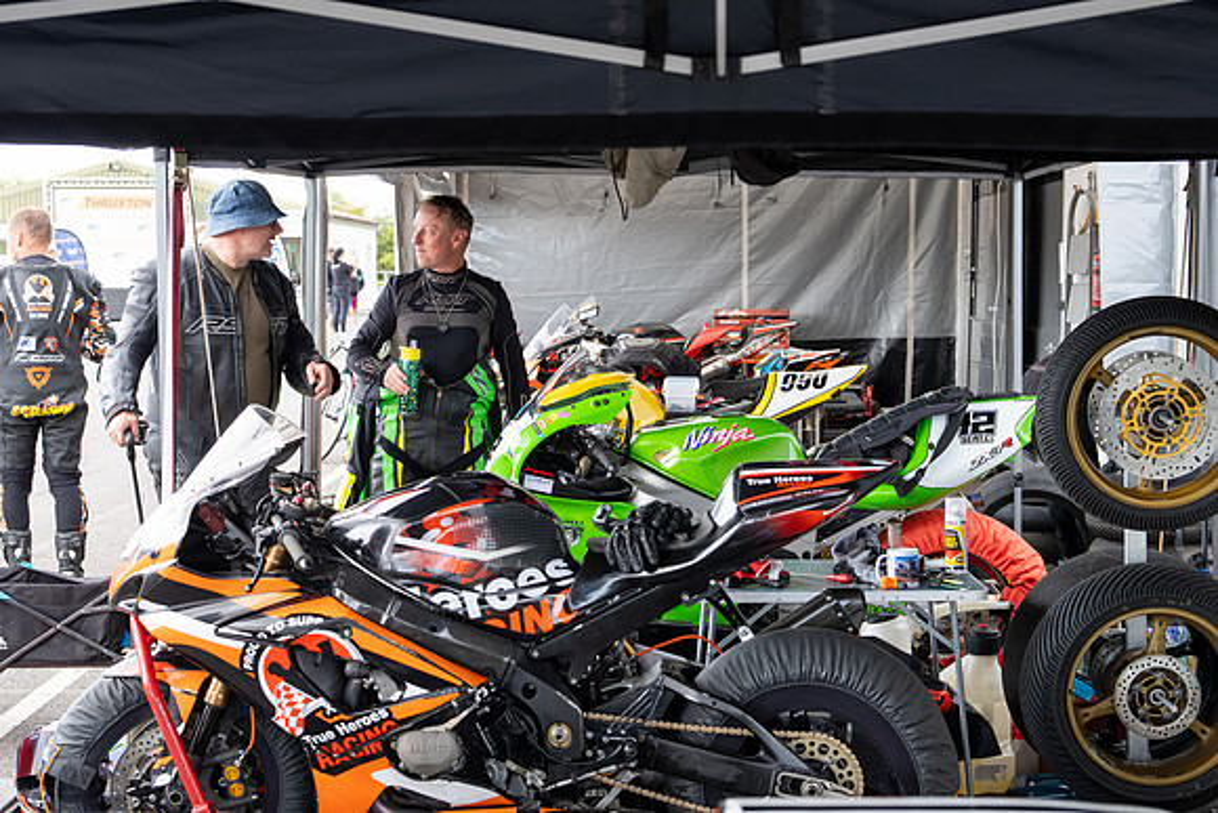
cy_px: 406
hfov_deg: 31.9
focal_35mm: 63
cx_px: 609
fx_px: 2132
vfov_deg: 21.6
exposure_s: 1/250
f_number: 4
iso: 320
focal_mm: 42
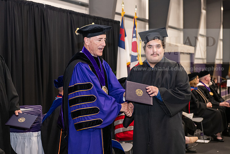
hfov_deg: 28.8
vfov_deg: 19.5
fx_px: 447
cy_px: 77
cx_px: 115
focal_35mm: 70
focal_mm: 70
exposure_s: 1/125
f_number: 5
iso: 2500
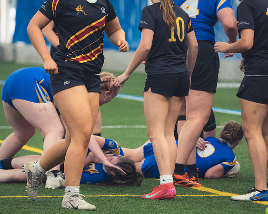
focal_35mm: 362
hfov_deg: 5.3
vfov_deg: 4.3
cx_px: 151
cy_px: 128
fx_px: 2873
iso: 3600
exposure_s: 1/320
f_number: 2.8
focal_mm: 170
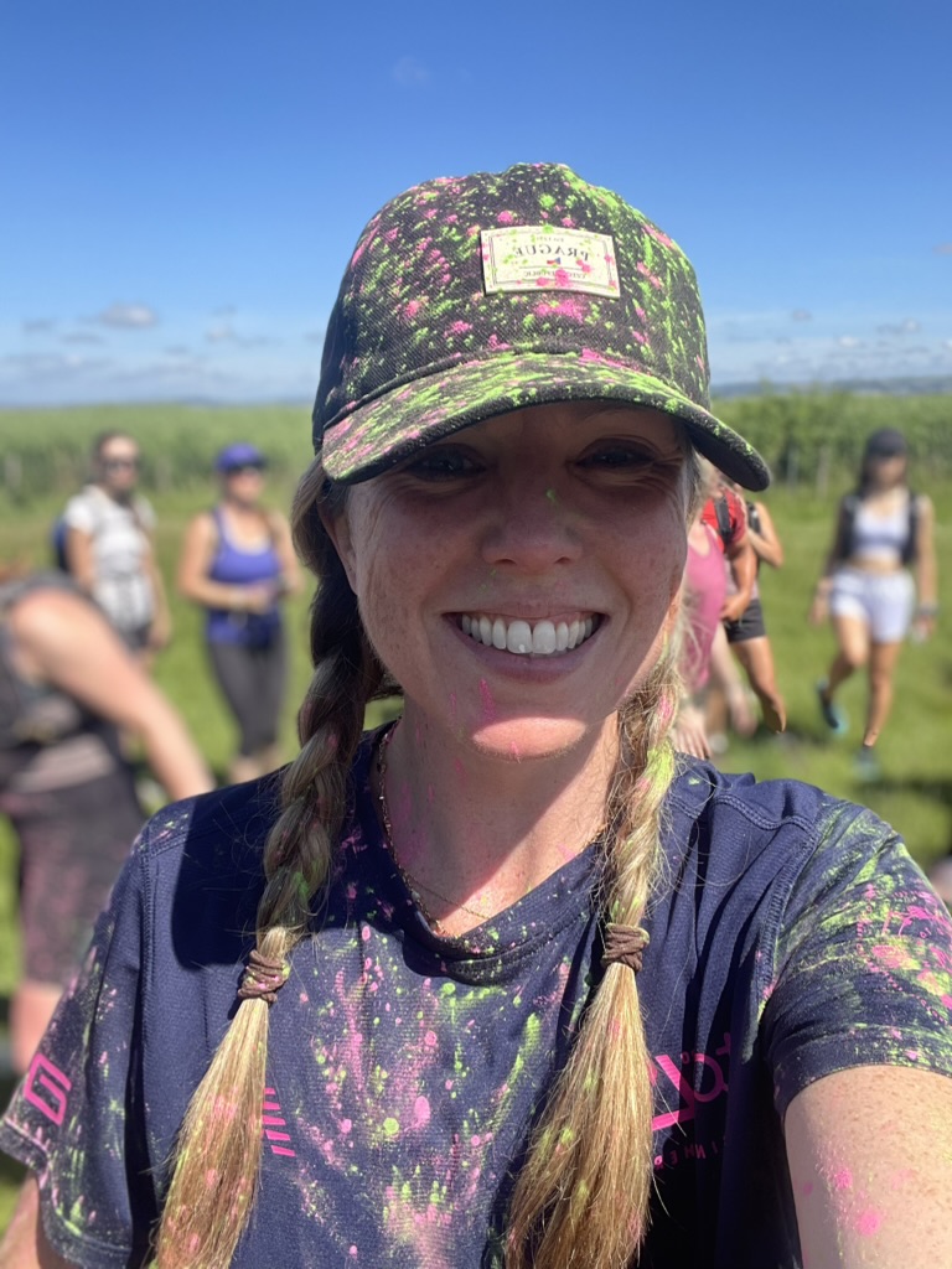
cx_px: 476
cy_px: 634
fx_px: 1100
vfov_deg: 60.0
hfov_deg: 46.8
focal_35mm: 30
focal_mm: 2.71
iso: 32
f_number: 2.2
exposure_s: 1/466
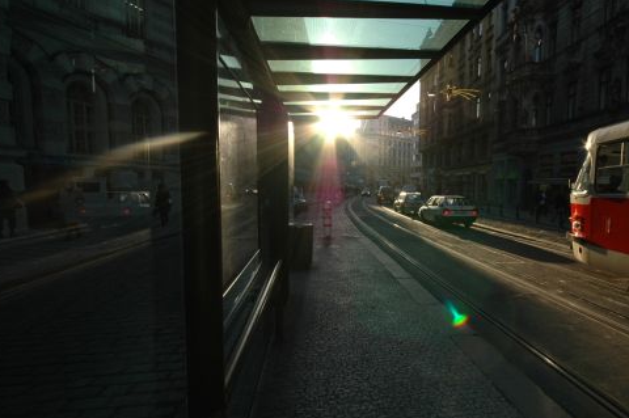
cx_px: 400
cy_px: 213
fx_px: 349
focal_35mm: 20
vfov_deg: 61.8
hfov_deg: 82.2
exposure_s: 1/320
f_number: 9
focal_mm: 10
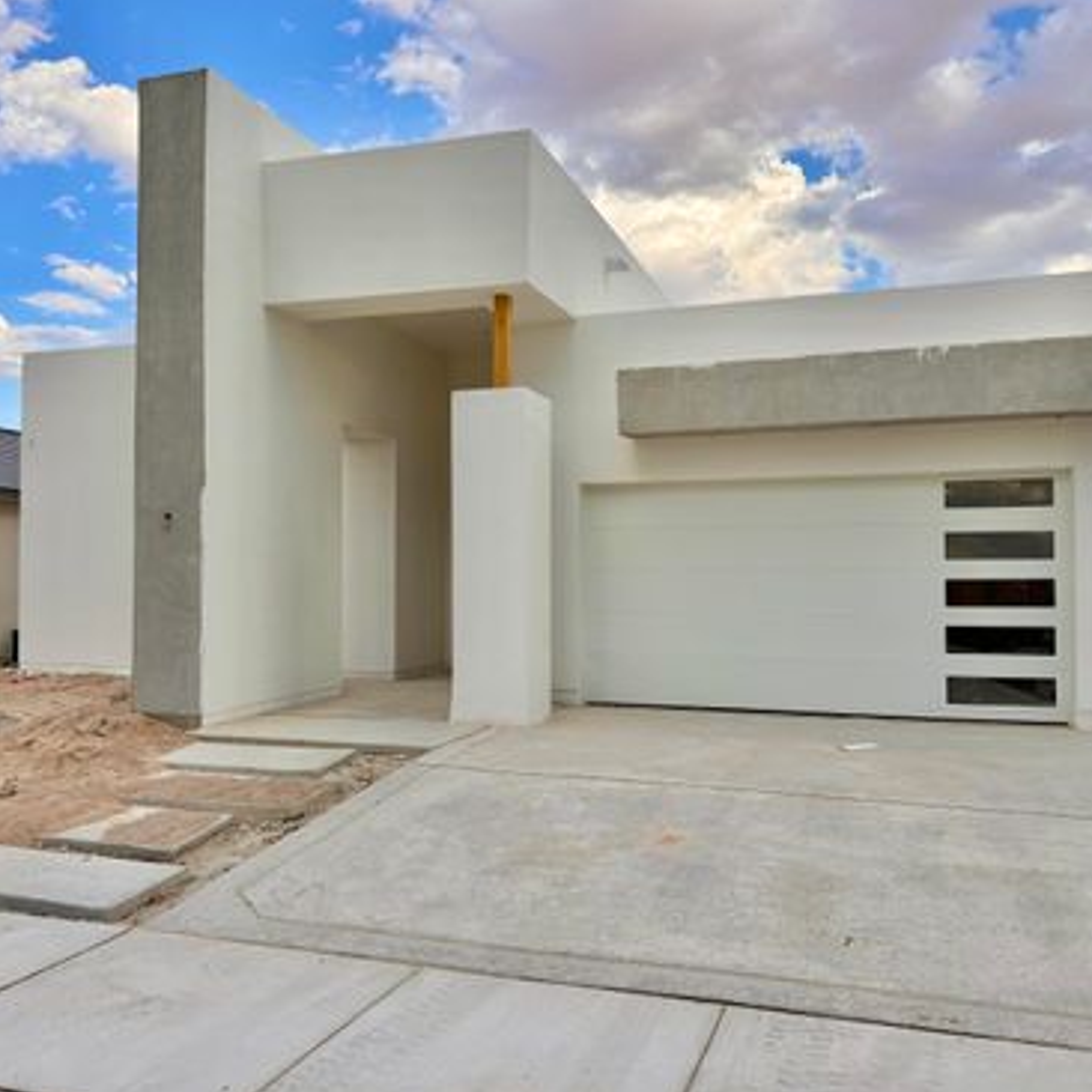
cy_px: 545
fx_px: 1035
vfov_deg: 55.6
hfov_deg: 55.6
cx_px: 549
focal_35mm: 29
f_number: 1.78
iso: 80
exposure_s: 1/3425
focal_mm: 6.76
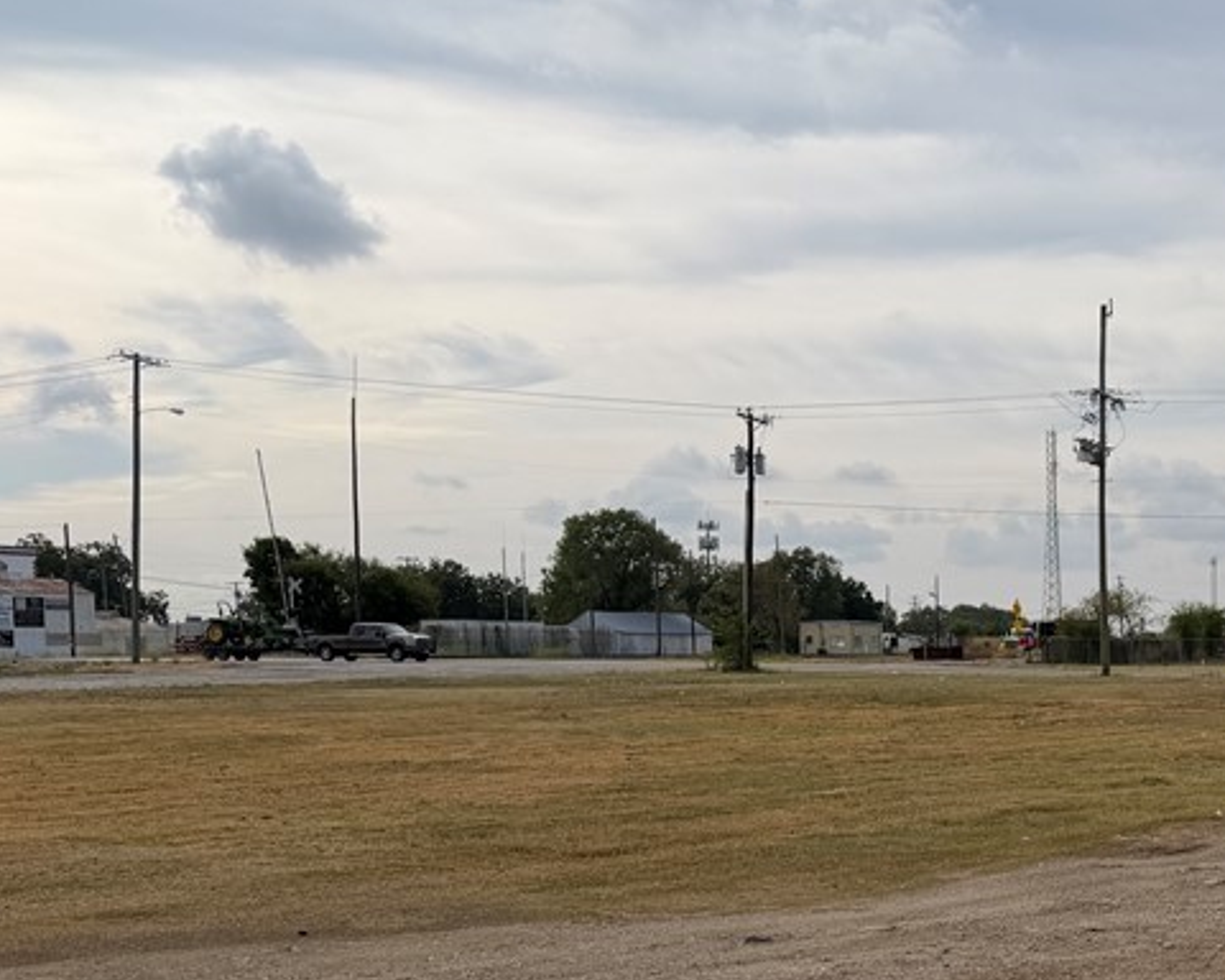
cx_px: 1222
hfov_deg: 34.1
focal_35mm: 50
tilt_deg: -3.3
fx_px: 1813
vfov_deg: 29.7
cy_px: 745
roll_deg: +1.4
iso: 80
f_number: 1.78
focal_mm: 6.76
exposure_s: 1/7353
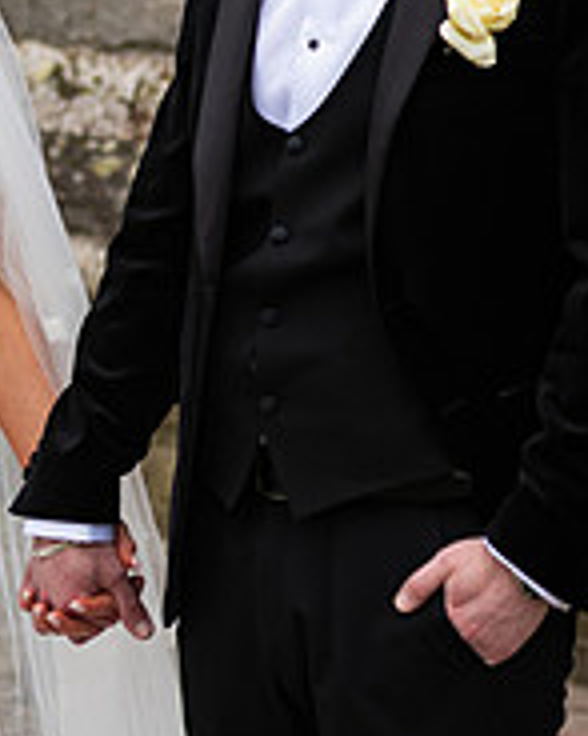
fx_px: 5160
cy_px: 50
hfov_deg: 6.5
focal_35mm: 237
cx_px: -56
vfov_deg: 8.1
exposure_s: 1/160
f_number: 3.5
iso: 160
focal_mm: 80
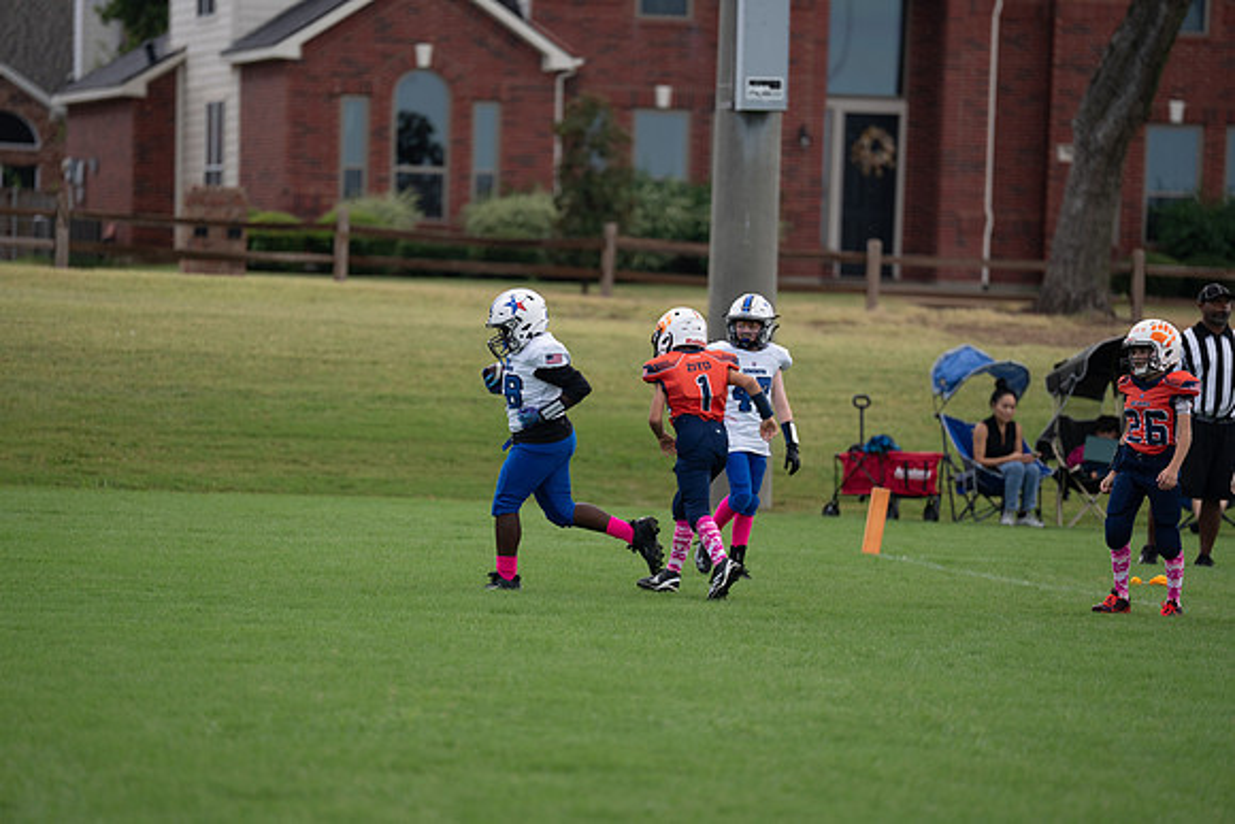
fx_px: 6862
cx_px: 618
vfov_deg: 6.9
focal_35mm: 200
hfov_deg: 10.3
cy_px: 412
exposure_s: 1/3200
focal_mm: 200
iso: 400
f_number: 2.8
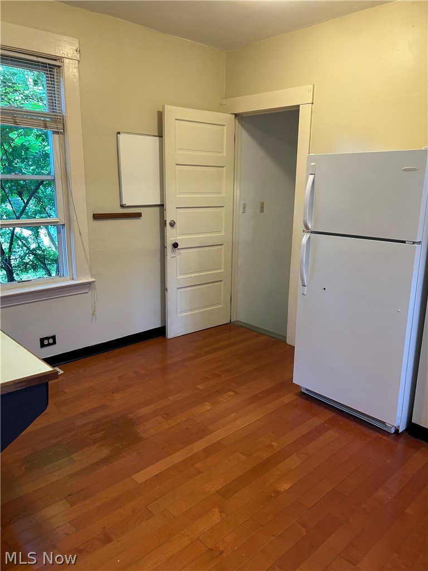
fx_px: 429
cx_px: 214
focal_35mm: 26
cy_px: 286
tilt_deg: -11.2
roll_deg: -1.8
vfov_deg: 67.3
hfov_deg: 53.1
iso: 125
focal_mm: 5.7
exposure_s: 1/60
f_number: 1.5
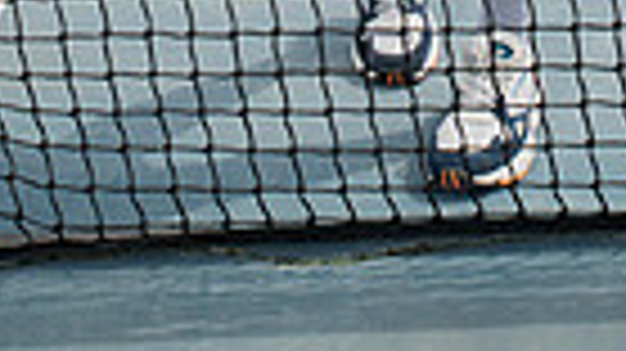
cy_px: -576
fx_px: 2024
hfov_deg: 17.5
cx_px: 459
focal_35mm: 122
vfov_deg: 8.7
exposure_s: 1/400
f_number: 5.6
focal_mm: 36
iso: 100
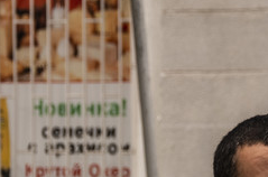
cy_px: 192
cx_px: 276
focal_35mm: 452
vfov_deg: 3.0
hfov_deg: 4.6
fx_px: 3356
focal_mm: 80
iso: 400
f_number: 5.6
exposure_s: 1/640
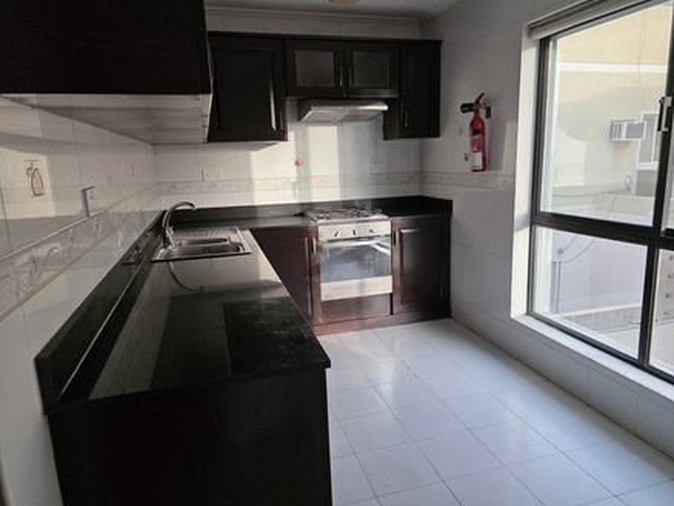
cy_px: 255
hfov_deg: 71.5
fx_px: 468
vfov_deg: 56.9
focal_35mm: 24
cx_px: 350
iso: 250
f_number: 1.7
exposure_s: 1/180
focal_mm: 6.3
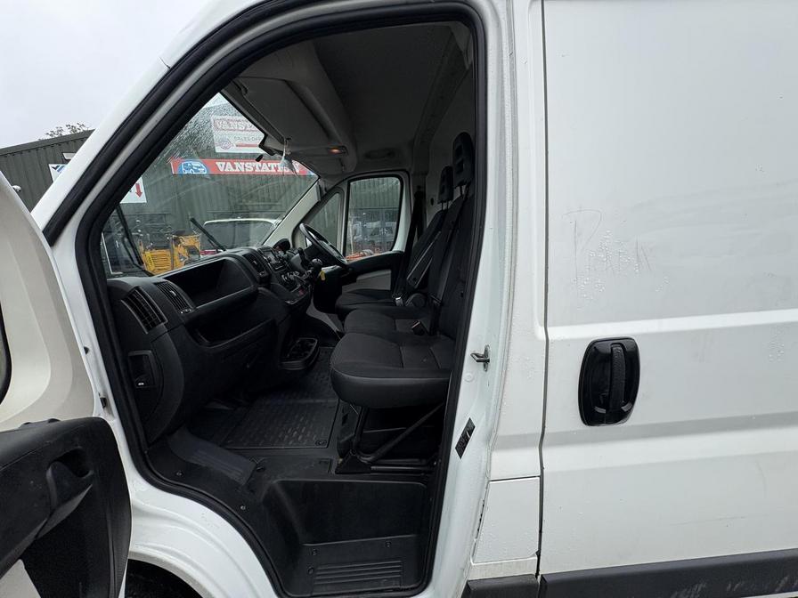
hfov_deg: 102.1
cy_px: 299
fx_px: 323
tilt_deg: -4.2
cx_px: 399
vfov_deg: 85.7
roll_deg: +0.2
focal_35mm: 14
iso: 64
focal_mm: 2.22
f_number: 2.2
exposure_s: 1/492
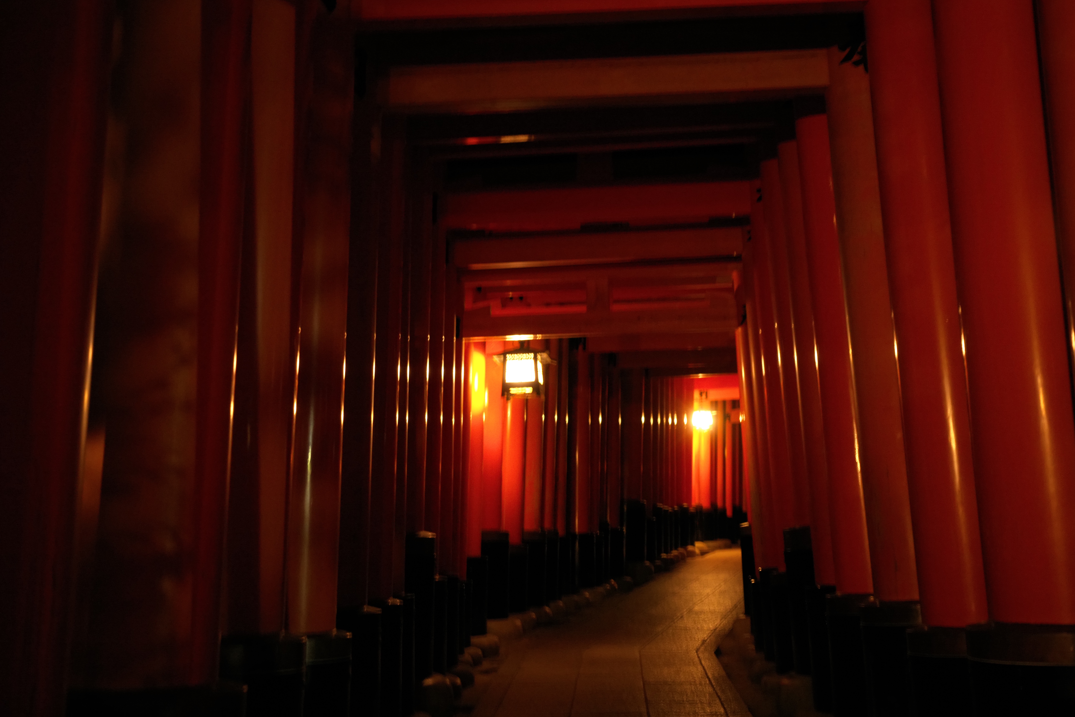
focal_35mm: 42
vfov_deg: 31.9
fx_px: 1254
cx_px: 539
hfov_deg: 46.4
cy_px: 378
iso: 3200
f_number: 4
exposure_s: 1/1.43
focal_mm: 45
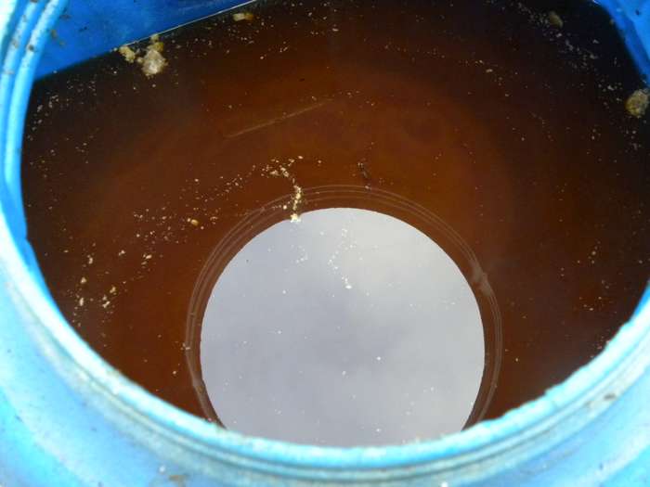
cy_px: 244
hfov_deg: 45.8
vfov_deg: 35.1
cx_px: 325
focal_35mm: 41
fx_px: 770
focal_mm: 7.3
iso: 400
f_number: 3.2
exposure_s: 1/35.3
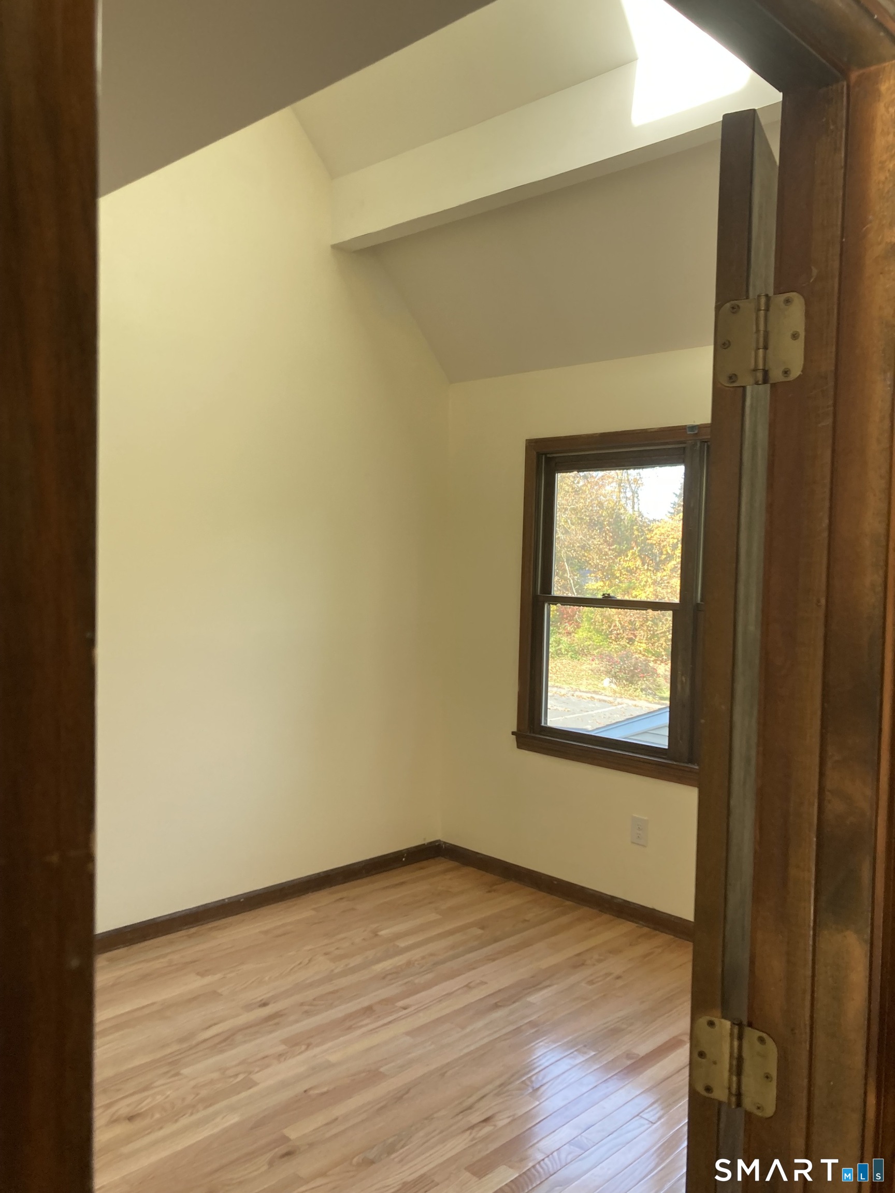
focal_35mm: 28
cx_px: 448
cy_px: 596
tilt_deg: -1.0
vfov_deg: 63.4
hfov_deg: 49.7
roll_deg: -1.3
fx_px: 965
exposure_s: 1/121
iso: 64
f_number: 1.8
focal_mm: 3.99
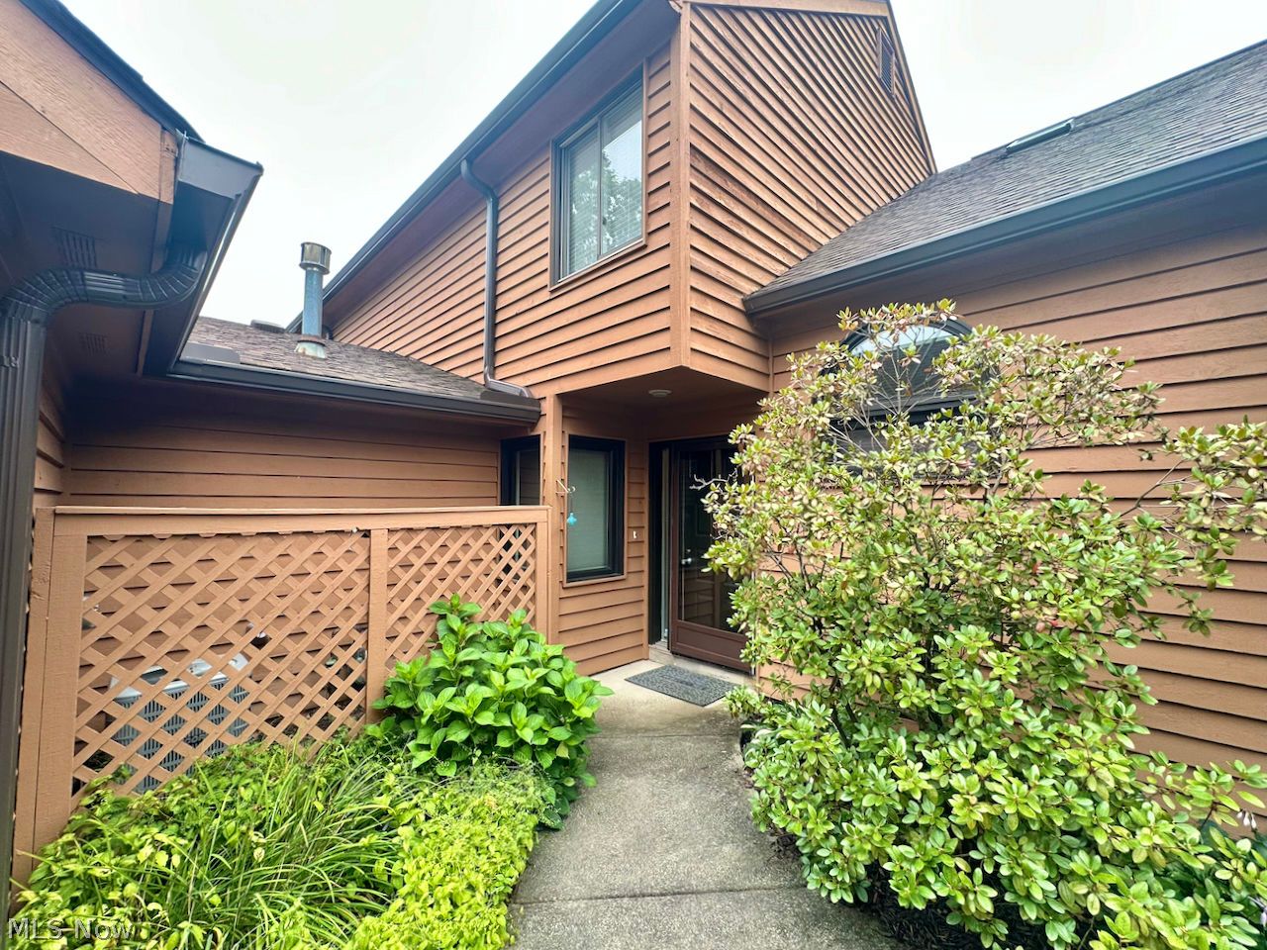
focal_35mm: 14
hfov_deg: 102.1
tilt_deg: +3.3
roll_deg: +1.3
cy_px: 475
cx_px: 634
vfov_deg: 85.7
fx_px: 512
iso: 64
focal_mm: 2.22
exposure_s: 1/99
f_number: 2.2
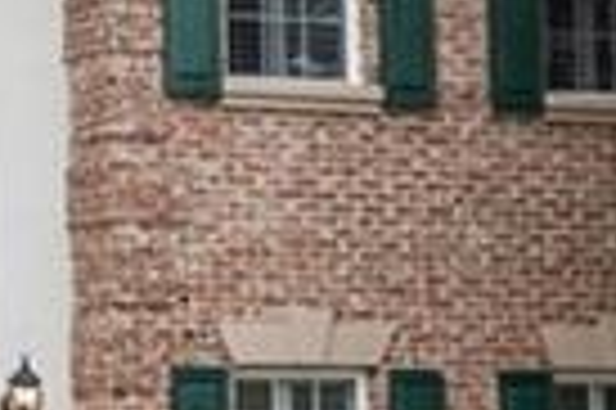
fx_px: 3196
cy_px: 291
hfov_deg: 10.6
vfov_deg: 7.3
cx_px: -310
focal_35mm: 187
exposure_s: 1/40
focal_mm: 25
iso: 640
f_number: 13
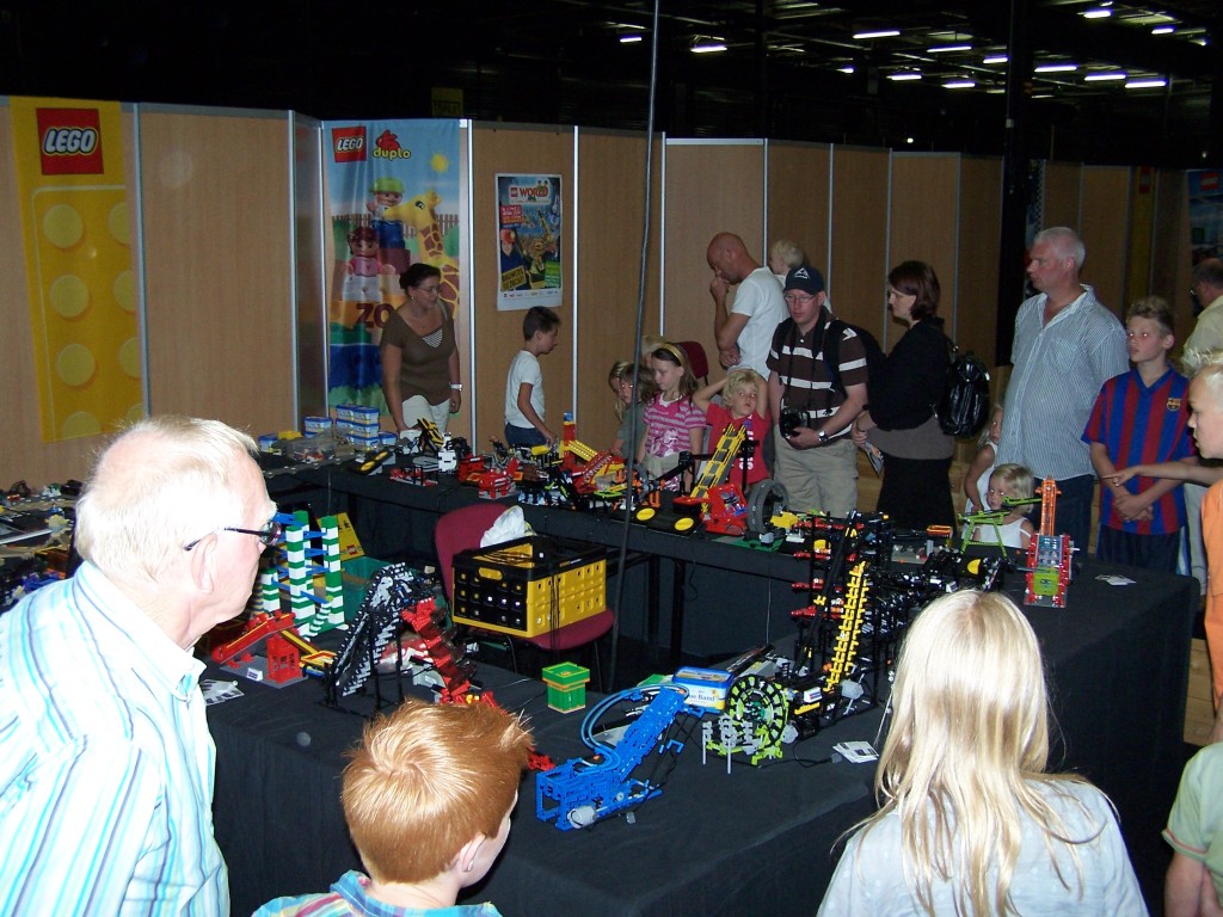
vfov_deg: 37.7
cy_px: 458
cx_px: 612
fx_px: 1343
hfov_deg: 49.0
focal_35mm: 38
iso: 140
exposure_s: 1/60
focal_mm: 6.3
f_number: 2.8
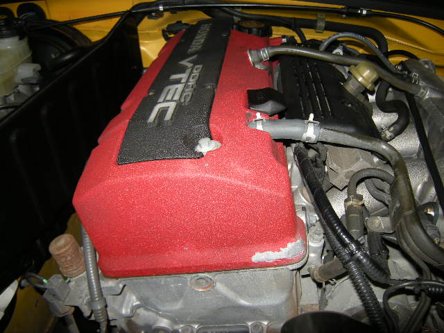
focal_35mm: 28
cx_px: 222
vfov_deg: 49.7
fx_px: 359
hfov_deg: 63.4
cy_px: 166
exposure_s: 1/60
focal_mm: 4.7
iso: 64
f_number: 2.8
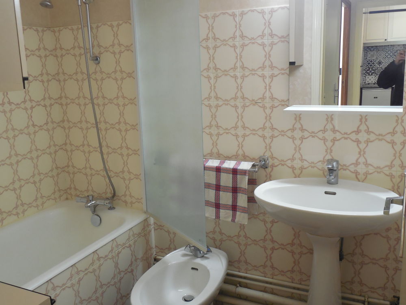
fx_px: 411
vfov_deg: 40.7
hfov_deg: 52.6
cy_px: 152
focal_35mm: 35
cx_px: 203
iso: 320
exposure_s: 1/30
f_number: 3.7
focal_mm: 6.3
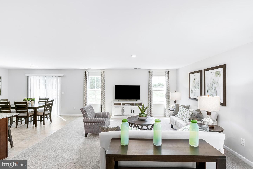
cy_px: 84
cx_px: 126
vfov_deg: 73.7
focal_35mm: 16
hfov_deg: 96.7
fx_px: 112
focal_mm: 16
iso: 320
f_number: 8
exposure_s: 1/8
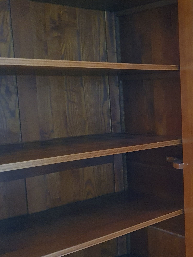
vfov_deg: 36.1
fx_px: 394
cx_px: 189
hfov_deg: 26.2
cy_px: 144
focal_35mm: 53
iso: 640
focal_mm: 4.32
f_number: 1.5
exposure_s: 1/50
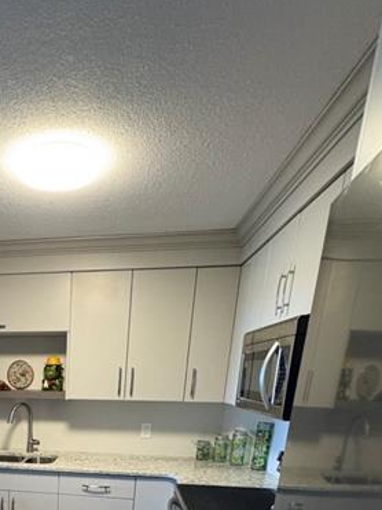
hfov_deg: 43.7
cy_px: 500
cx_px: 33
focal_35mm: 29
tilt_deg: -16.4
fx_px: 427
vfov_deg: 50.8
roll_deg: +0.5
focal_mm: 2.22
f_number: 2.2
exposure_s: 1/60
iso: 640
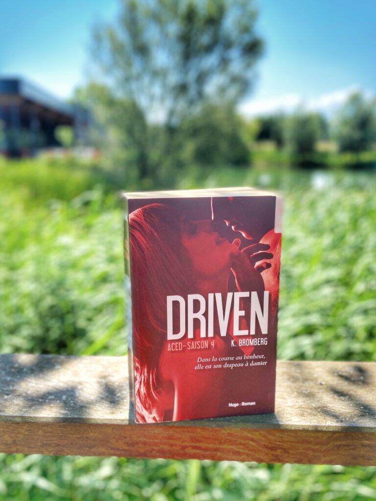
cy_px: 250
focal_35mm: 26
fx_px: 377
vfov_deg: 67.3
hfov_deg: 53.1
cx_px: 188
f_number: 1.8
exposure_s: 1/1272
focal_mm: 4.25
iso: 32
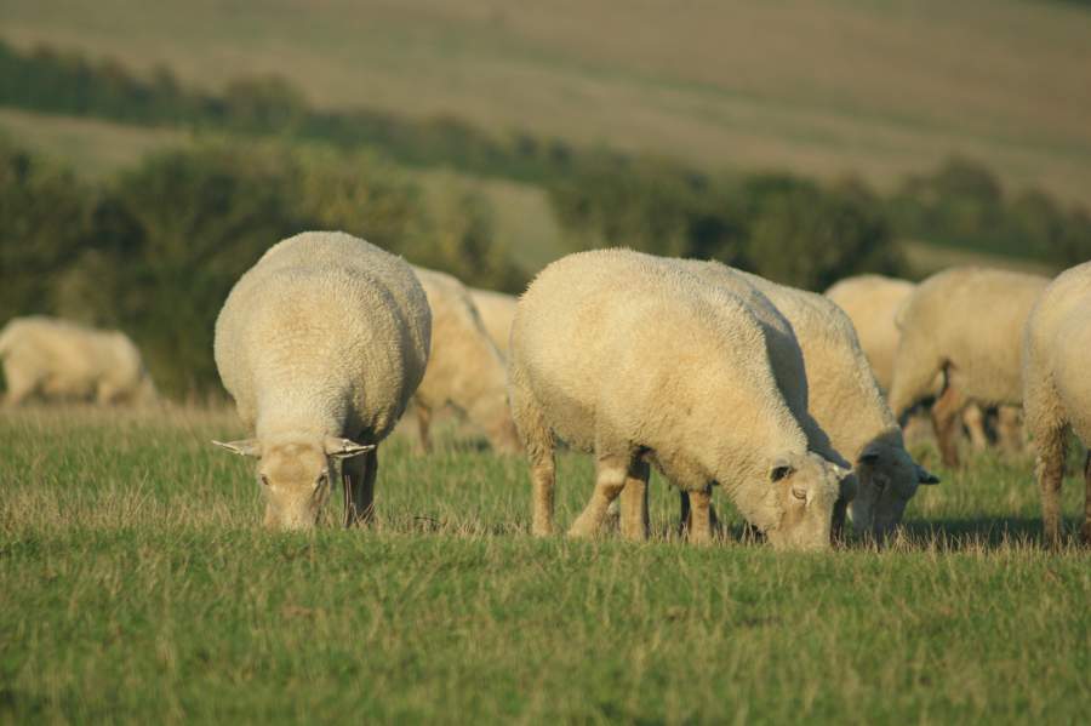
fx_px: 13629
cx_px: 546
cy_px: 363
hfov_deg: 4.6
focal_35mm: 450
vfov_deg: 3.1
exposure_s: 1/500
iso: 160
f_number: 5.6
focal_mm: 300
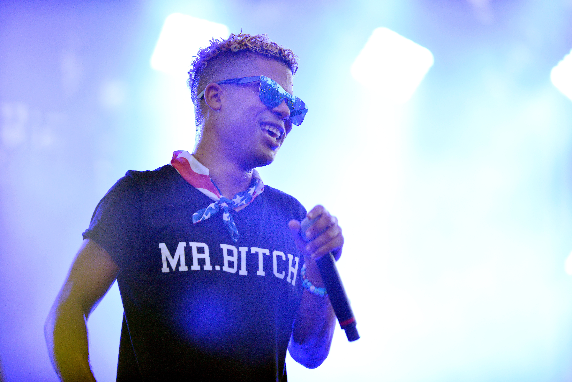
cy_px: 191
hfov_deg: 11.4
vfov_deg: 7.6
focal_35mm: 180
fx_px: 2861
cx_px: 286
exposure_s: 1/180
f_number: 2.8
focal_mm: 180
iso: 1250
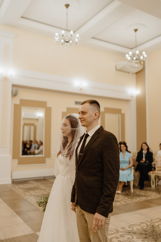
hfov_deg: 37.9
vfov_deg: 54.4
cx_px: 80
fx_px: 235
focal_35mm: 35
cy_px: 121
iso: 800
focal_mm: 35
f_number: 1.4
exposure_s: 1/1000
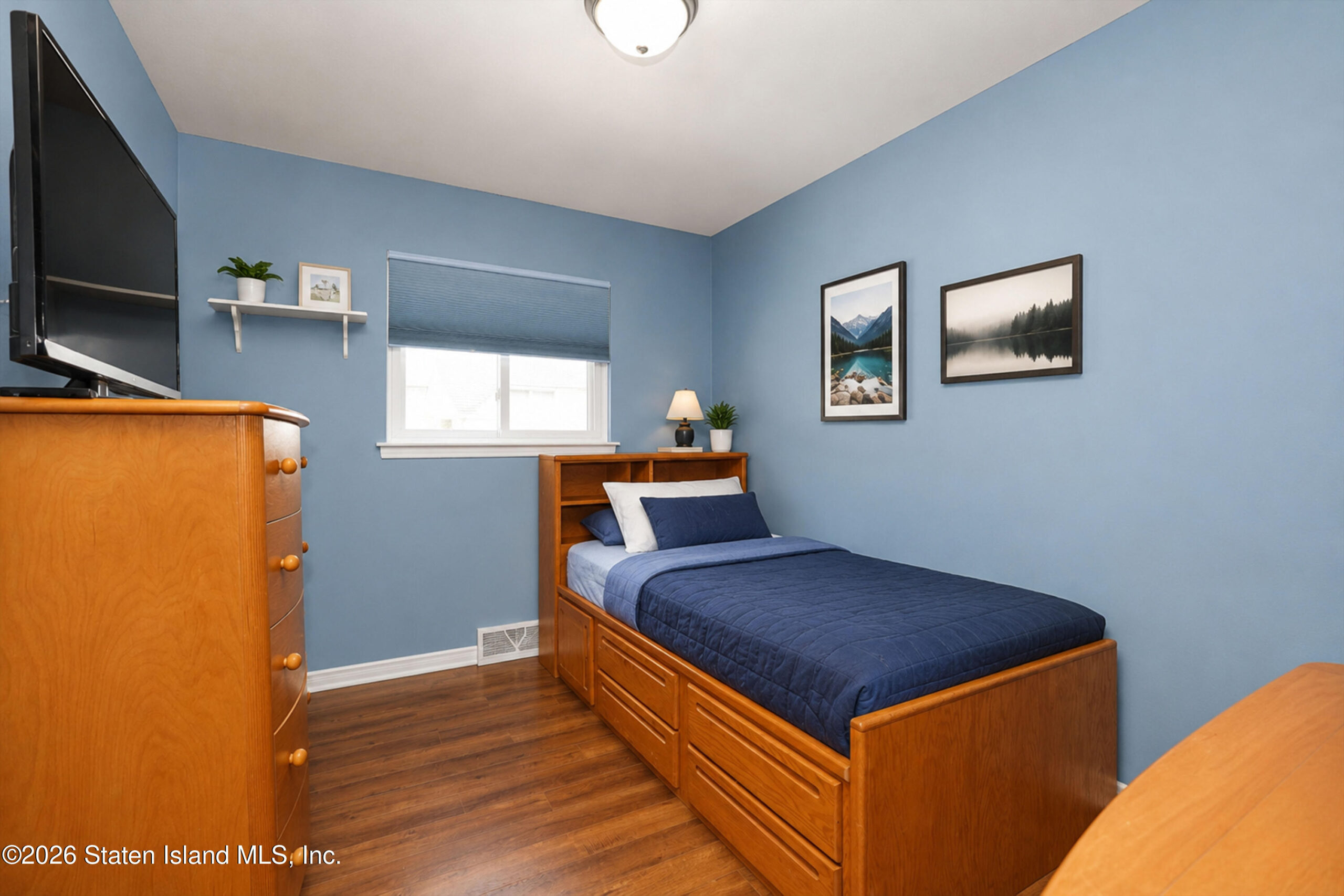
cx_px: 672
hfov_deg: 96.7
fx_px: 597
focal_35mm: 16
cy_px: 448
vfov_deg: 73.8
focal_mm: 16
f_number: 4
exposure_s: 1/30
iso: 64
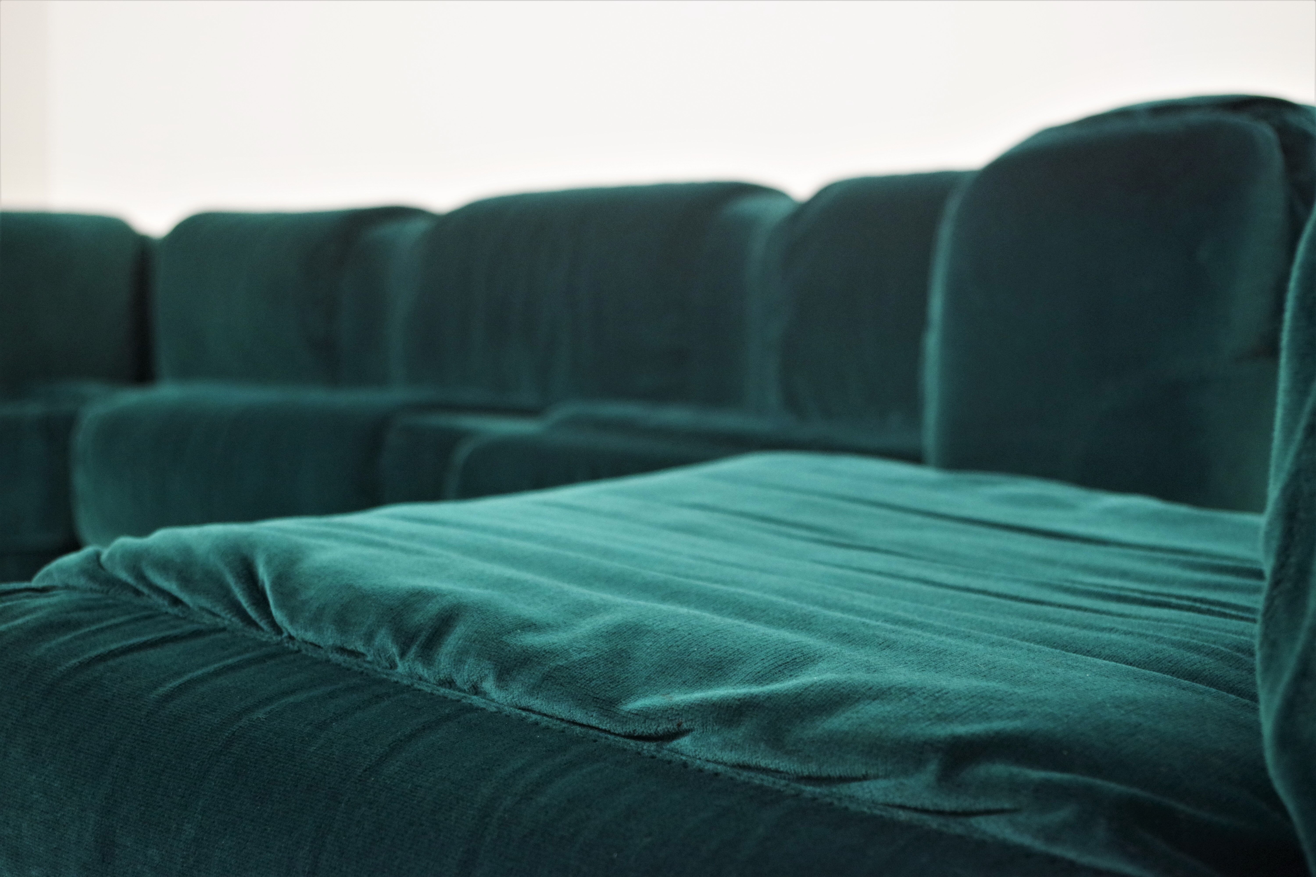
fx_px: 1791
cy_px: 438
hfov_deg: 40.3
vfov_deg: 27.5
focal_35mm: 49
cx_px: 658
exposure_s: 1/60
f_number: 4
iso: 1600
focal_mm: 32.5
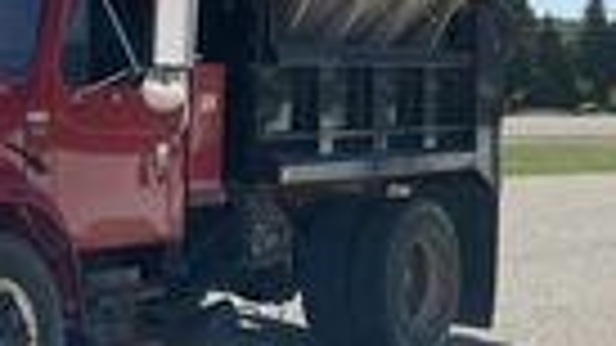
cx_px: -153
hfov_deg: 21.3
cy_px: 162
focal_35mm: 92
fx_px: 1502
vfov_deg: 13.1
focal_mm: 3
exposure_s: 1/2141
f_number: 1.8
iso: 25
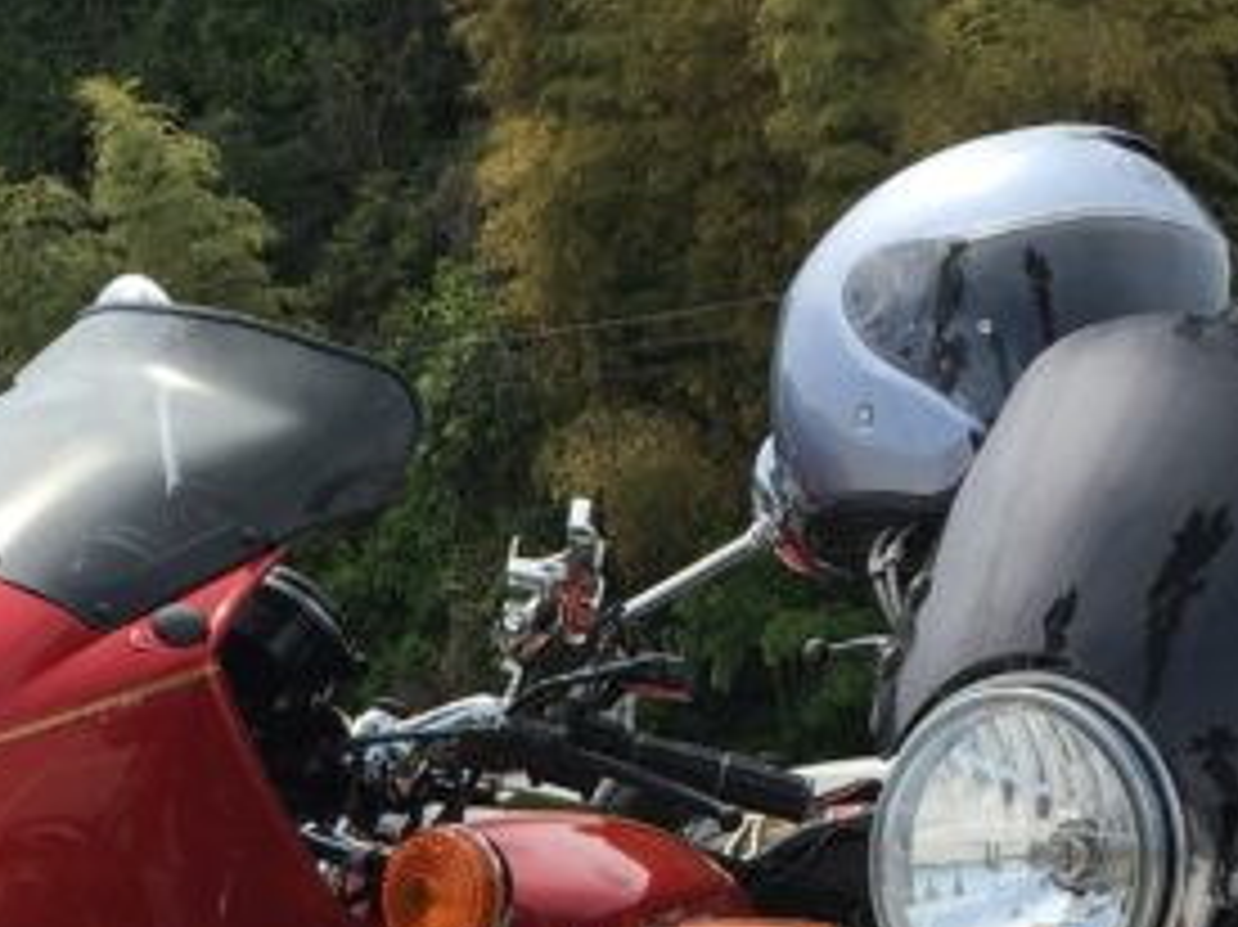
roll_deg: +1.9
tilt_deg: -6.6
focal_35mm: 108
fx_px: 3861
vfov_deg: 12.9
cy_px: 1426
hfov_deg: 18.2
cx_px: 405
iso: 25
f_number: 2.2
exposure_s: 1/1183
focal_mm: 4.15
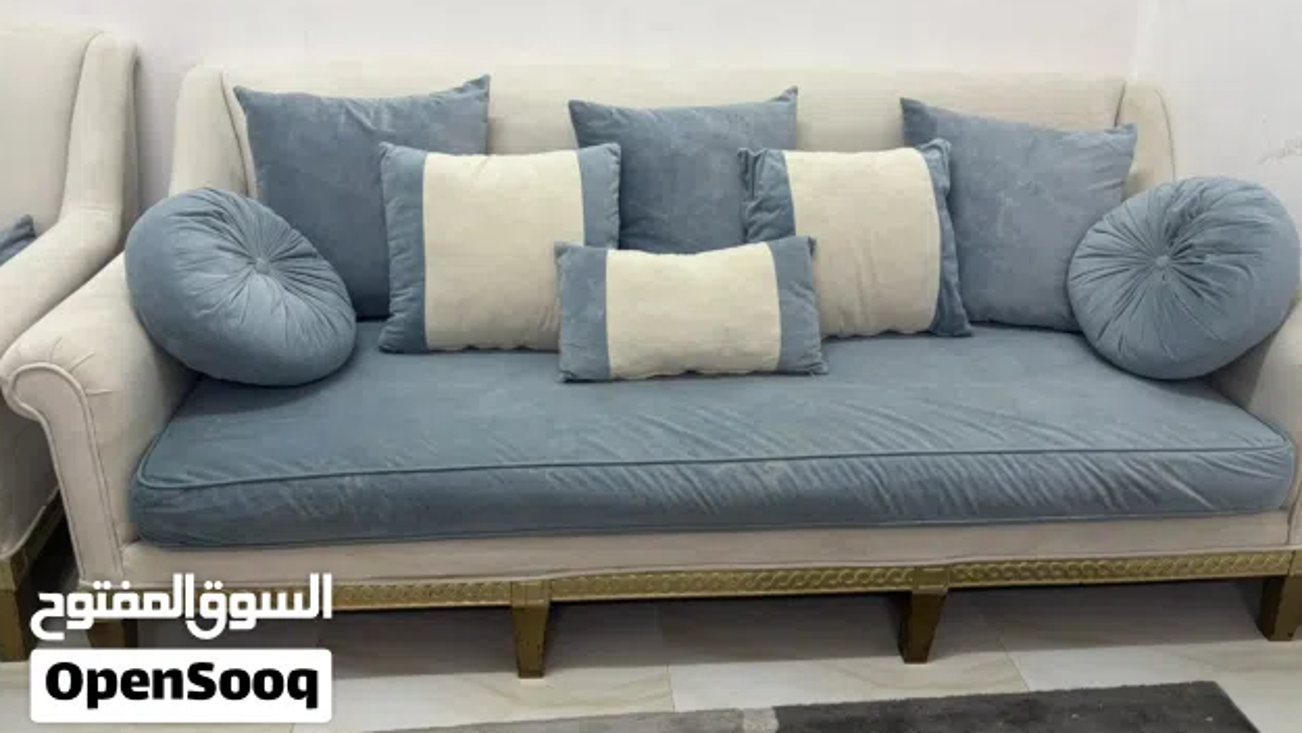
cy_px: 273
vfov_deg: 39.9
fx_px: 1001
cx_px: 646
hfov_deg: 66.0
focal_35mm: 29
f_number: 1.6
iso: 160
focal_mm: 5.96
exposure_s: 1/50
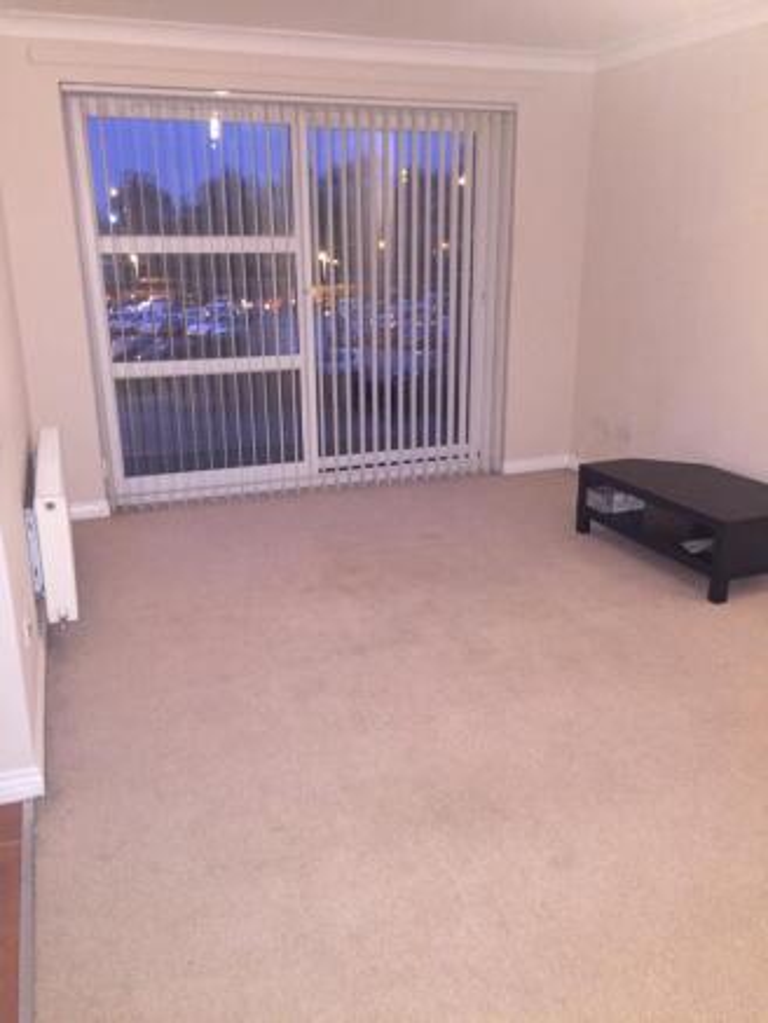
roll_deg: +0.3
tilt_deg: -17.1
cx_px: 384
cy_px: 512
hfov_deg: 48.2
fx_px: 857
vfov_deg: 61.6
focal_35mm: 29
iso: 320
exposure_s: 1/17
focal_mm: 4.15
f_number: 2.2
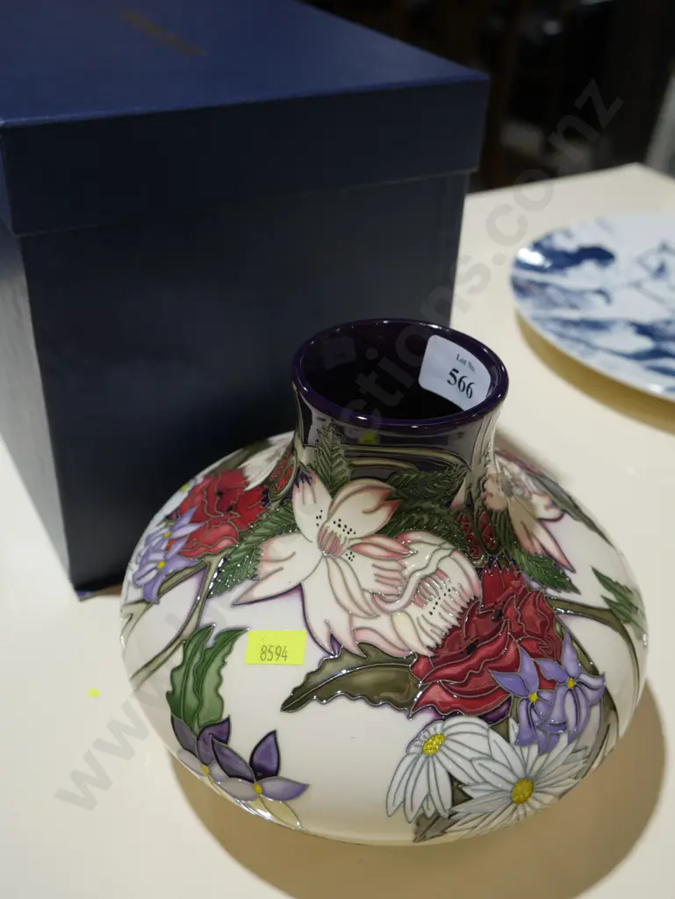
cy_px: 450
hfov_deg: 37.8
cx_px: 338
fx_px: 987
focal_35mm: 38
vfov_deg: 49.0
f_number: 4.1
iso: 200
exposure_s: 1/60
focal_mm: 19
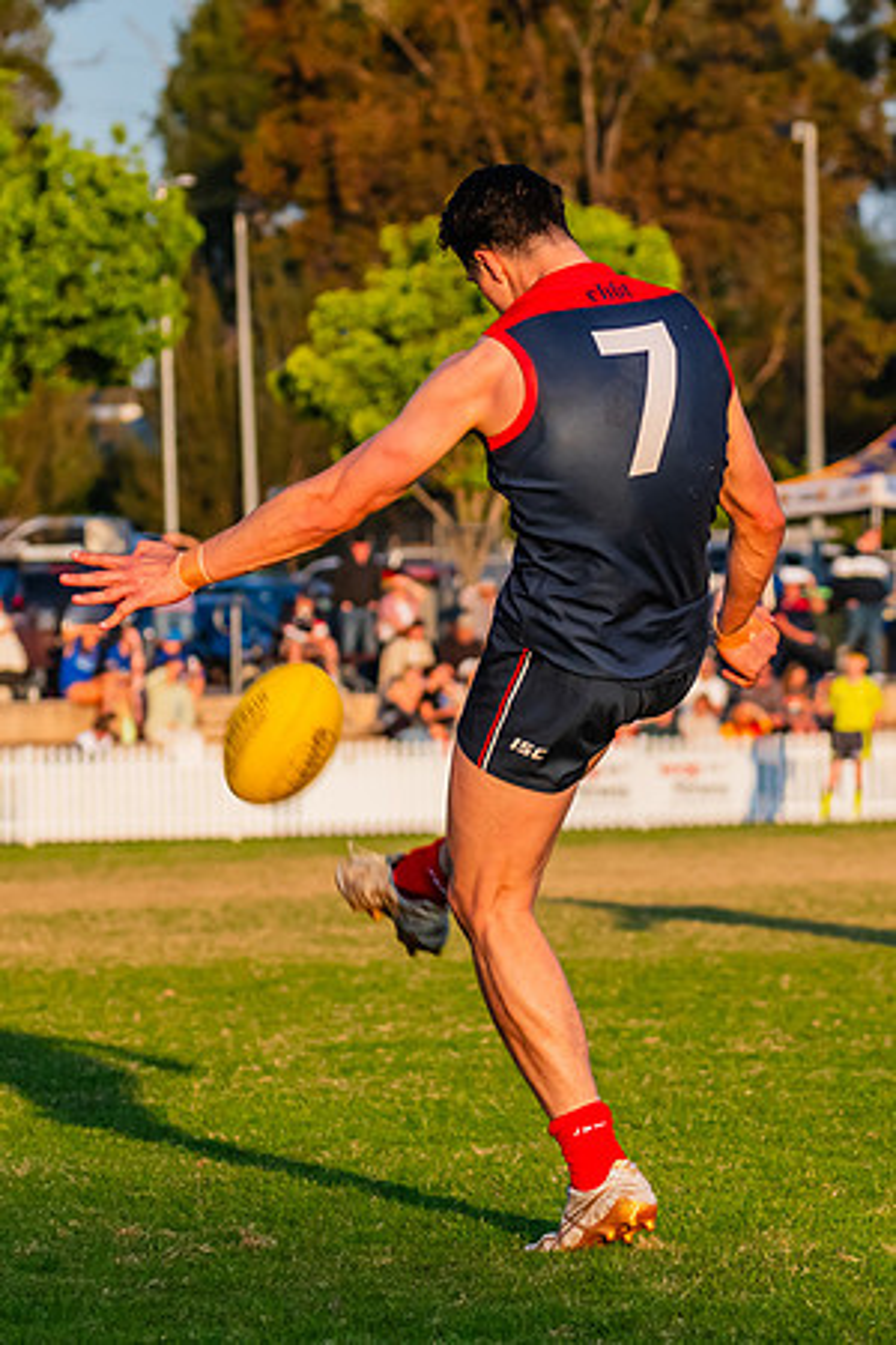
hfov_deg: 4.7
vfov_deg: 7.0
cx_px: 517
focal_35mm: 295
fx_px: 11021
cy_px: 683
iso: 800
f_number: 9
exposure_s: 1/1000
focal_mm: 170
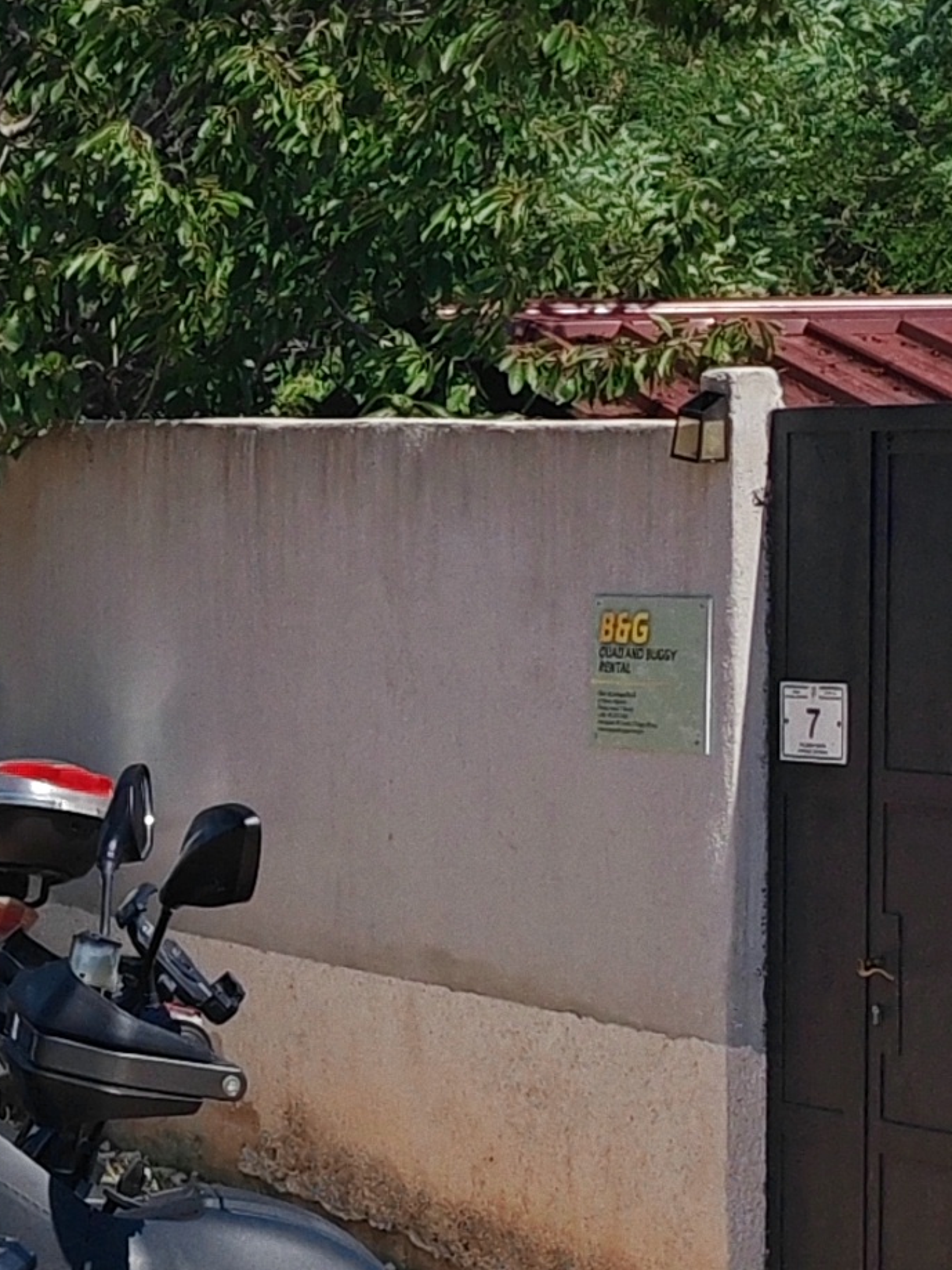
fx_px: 4988
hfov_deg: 10.5
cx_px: -452
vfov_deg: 14.5
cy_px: 894
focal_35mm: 136
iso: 50
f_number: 1.6
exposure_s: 1/4300
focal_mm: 7.62
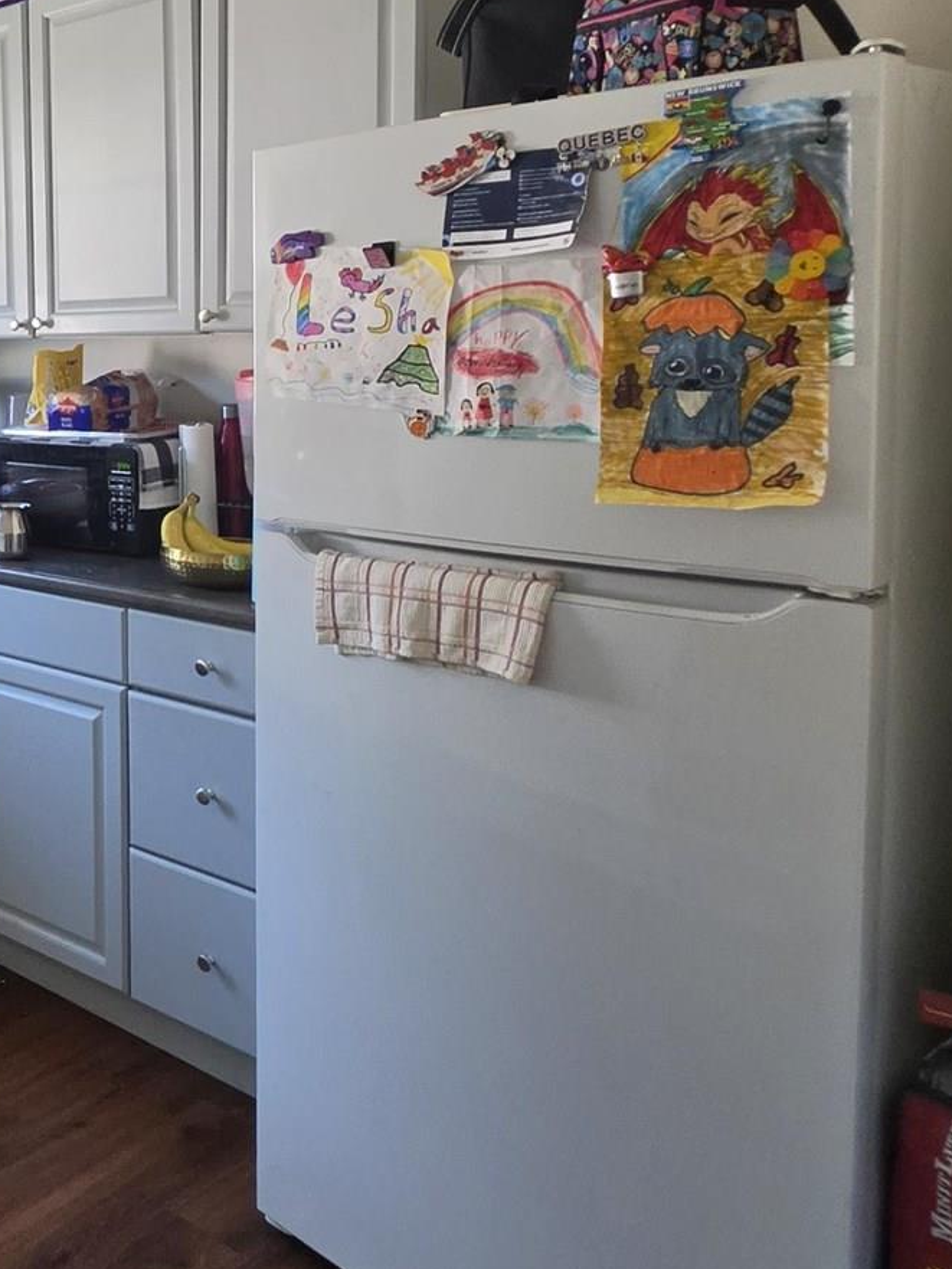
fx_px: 1246
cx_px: -203
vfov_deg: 53.1
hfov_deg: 33.6
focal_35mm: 34
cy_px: 448
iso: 200
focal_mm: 2.2
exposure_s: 1/120
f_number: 1.9
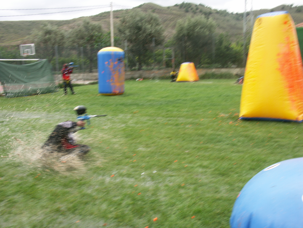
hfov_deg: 51.4
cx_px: 152
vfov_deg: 39.7
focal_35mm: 36
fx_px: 315
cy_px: 114
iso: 64
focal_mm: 9.39
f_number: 5.6
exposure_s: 1/100
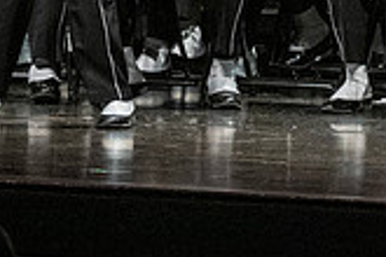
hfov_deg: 2.6
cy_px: -154
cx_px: 306
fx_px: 8502
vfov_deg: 1.7
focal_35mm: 793
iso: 4000
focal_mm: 150
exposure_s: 1/500
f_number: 4
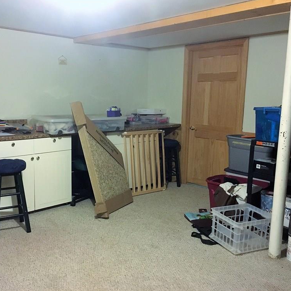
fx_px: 333
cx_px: 120
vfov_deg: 47.2
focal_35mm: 35
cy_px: 146
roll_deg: +0.4
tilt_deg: -9.3
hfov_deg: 47.0
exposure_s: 1/15
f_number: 2.2
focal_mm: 4.15
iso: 400
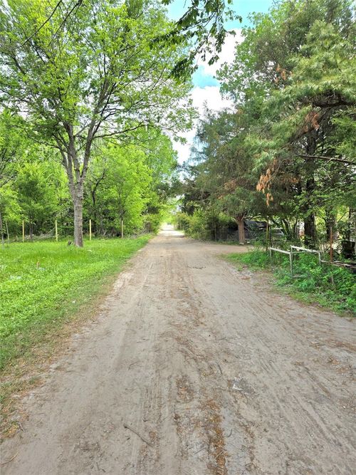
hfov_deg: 58.9
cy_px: 238
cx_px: 178
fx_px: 315
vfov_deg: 73.9
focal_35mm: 23
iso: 80
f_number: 1.7
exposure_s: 1/3333
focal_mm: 6.3
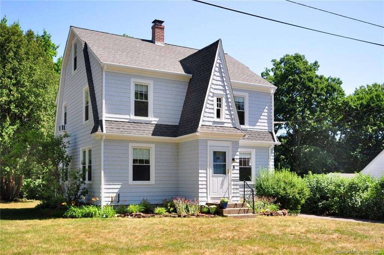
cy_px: 128
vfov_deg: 43.5
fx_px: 319
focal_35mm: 30
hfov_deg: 62.0
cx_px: 192
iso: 320
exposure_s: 1/250
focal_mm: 20
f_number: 9
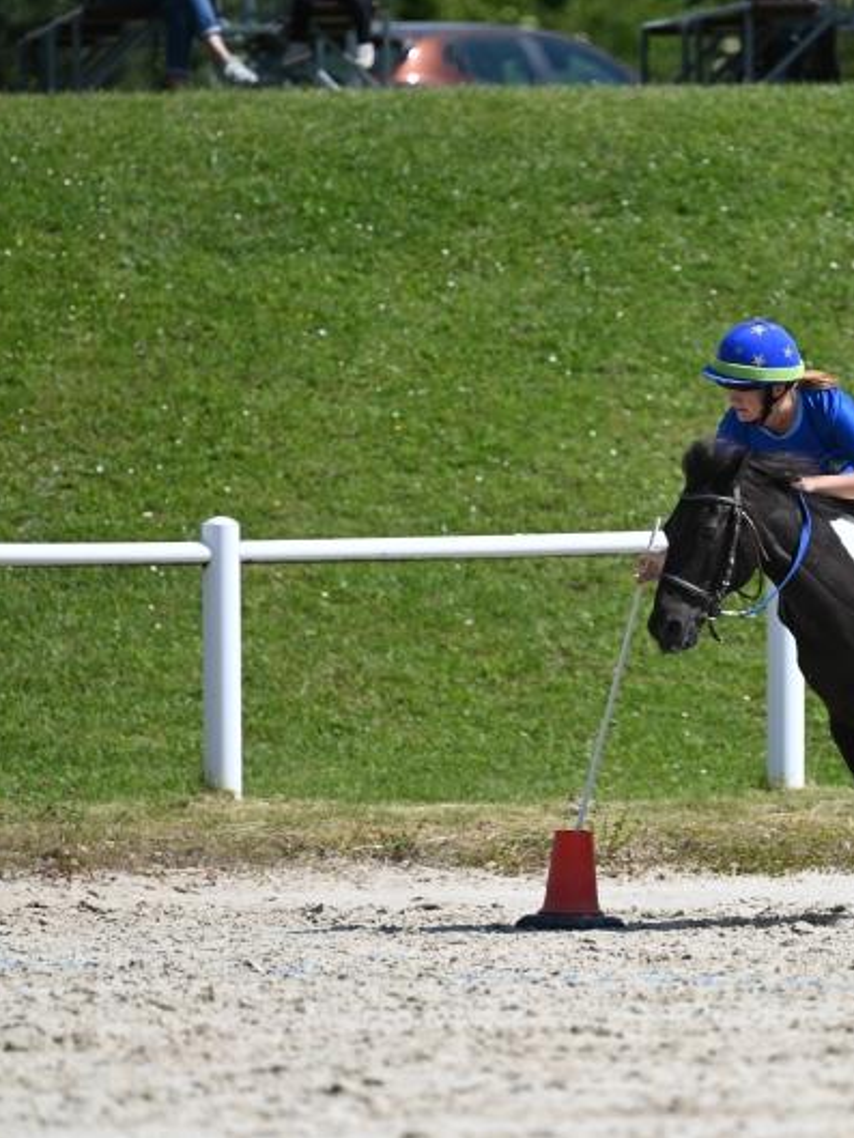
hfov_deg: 2.6
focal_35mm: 581
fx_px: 19104
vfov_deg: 3.4
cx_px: 751
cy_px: 568
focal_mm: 400
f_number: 5.6
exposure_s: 1/1250
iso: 250
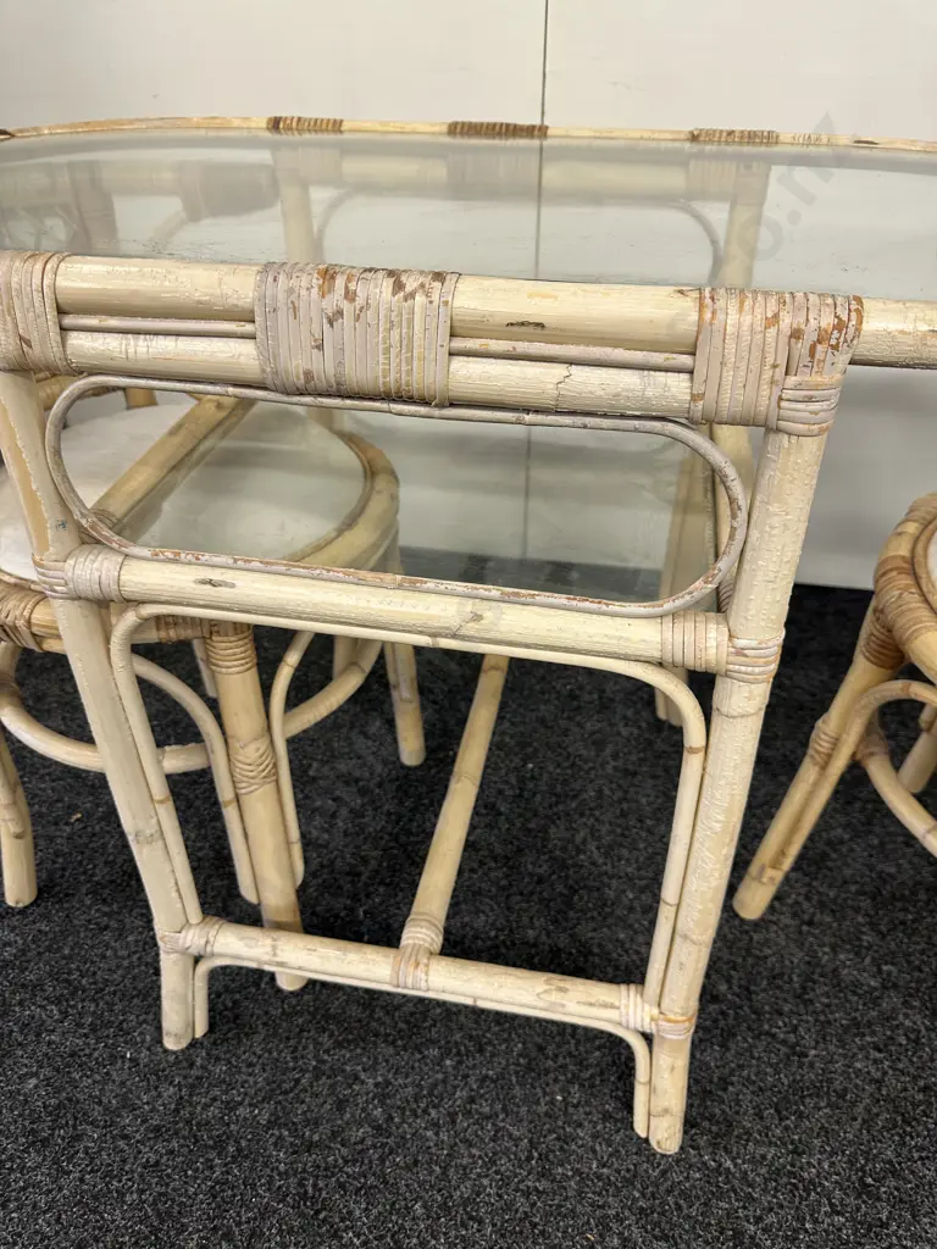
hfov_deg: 56.8
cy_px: 624
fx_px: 866
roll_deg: +0.9
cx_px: 468
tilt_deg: -36.9
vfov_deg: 71.6
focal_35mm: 24
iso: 125
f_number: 1.78
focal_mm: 6.86
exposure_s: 1/50
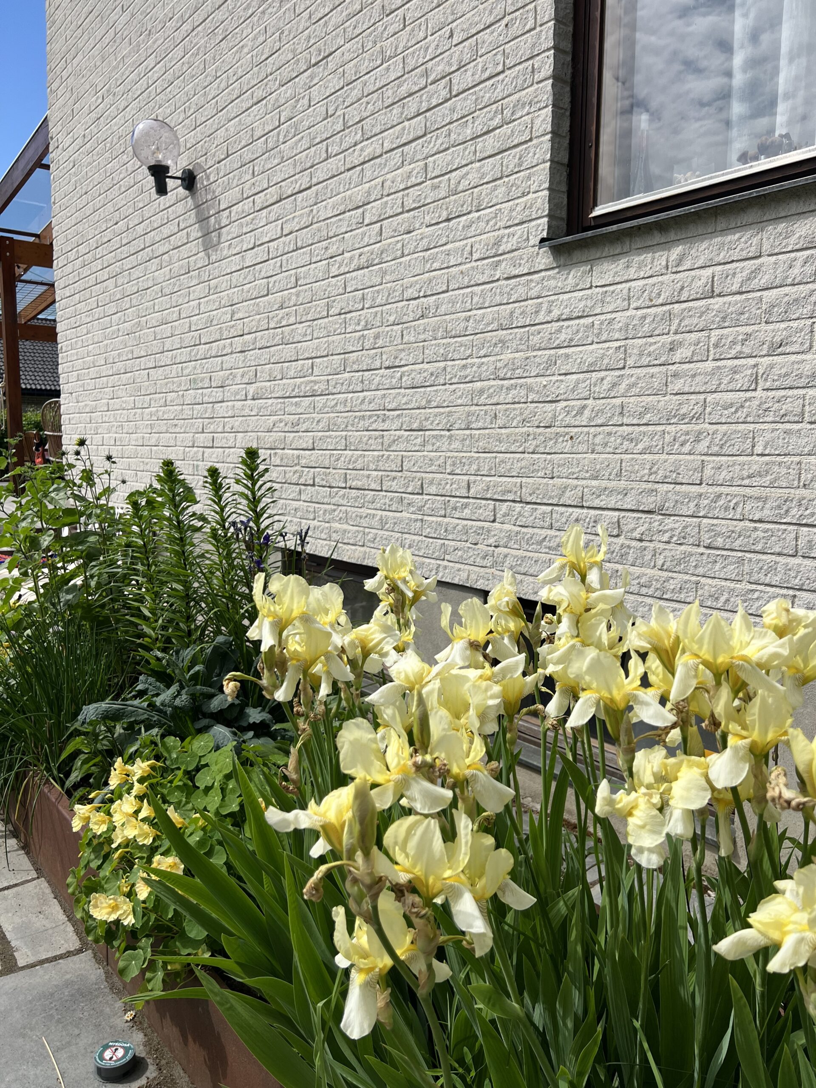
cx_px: 408
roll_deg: -0.4
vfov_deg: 67.3
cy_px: 544
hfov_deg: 53.1
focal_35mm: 26
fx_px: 817
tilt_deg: -6.2
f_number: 1.5
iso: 50
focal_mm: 5.7
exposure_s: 1/6993
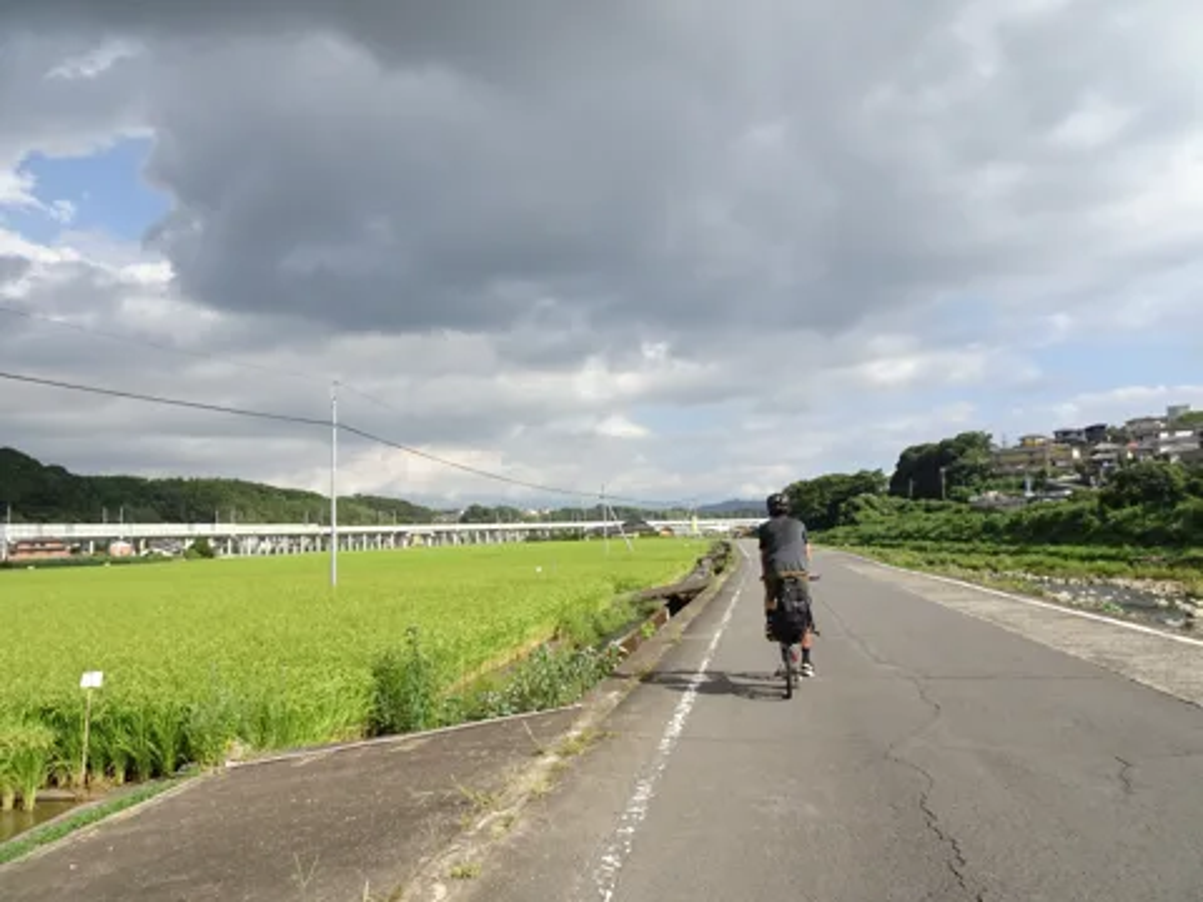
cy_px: 451
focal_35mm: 24
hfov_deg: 71.6
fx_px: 834
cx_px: 602
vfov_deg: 56.8
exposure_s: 1/400
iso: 80
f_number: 4.5
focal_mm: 4.1
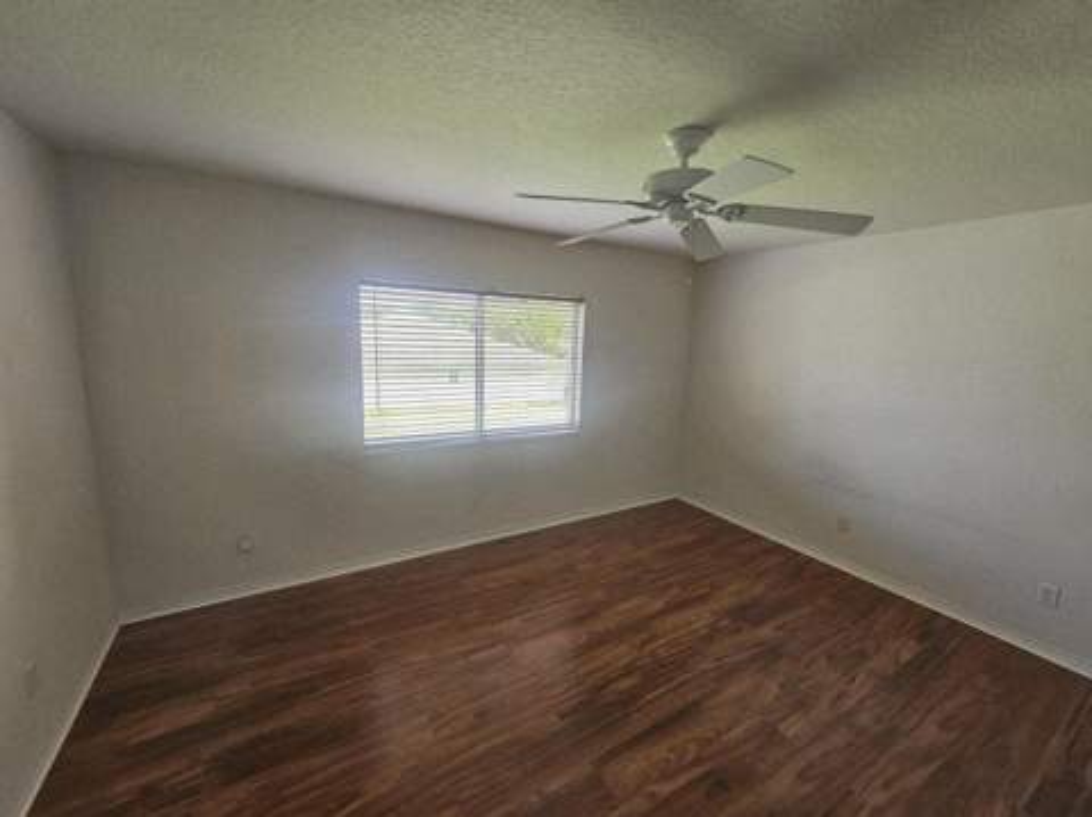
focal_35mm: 13
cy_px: 408
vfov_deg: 89.8
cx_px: 546
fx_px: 410
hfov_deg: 106.2
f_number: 2.2
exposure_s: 1/60.2
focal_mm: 2.2
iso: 80
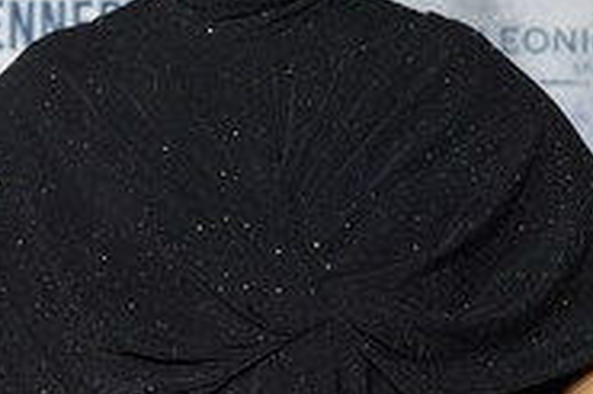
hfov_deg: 12.0
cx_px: 245
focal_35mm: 171
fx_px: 2814
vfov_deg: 8.0
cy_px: 109
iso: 640
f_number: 2.8
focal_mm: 70
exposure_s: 1/250
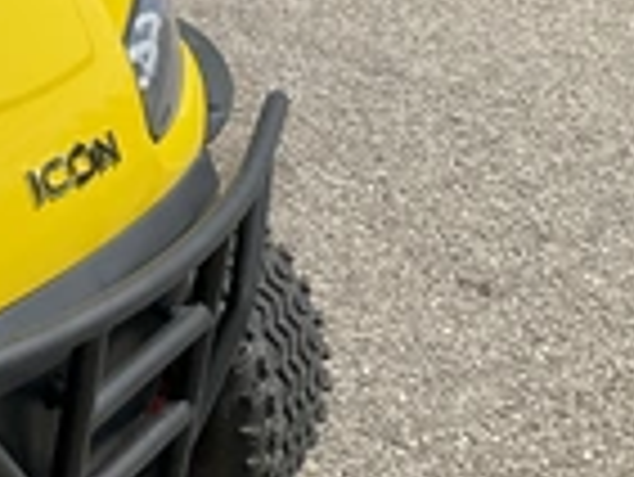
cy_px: 9
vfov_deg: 17.6
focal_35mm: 82
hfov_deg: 21.4
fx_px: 1503
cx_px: -207
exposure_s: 1/2667
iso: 25
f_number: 1.8
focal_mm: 3
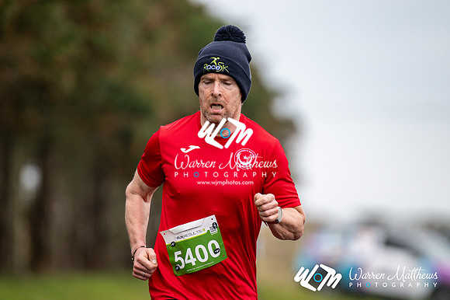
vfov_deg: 3.1
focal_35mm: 450
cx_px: 225
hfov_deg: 4.6
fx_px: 5622
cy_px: 150
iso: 450
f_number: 2.8
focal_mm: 300
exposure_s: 1/1600
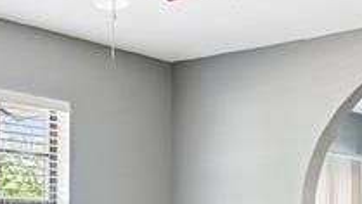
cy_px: 245
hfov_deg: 25.1
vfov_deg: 14.3
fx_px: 788
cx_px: 35
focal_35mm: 82
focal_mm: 16
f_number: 8
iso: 1000
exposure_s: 1/40
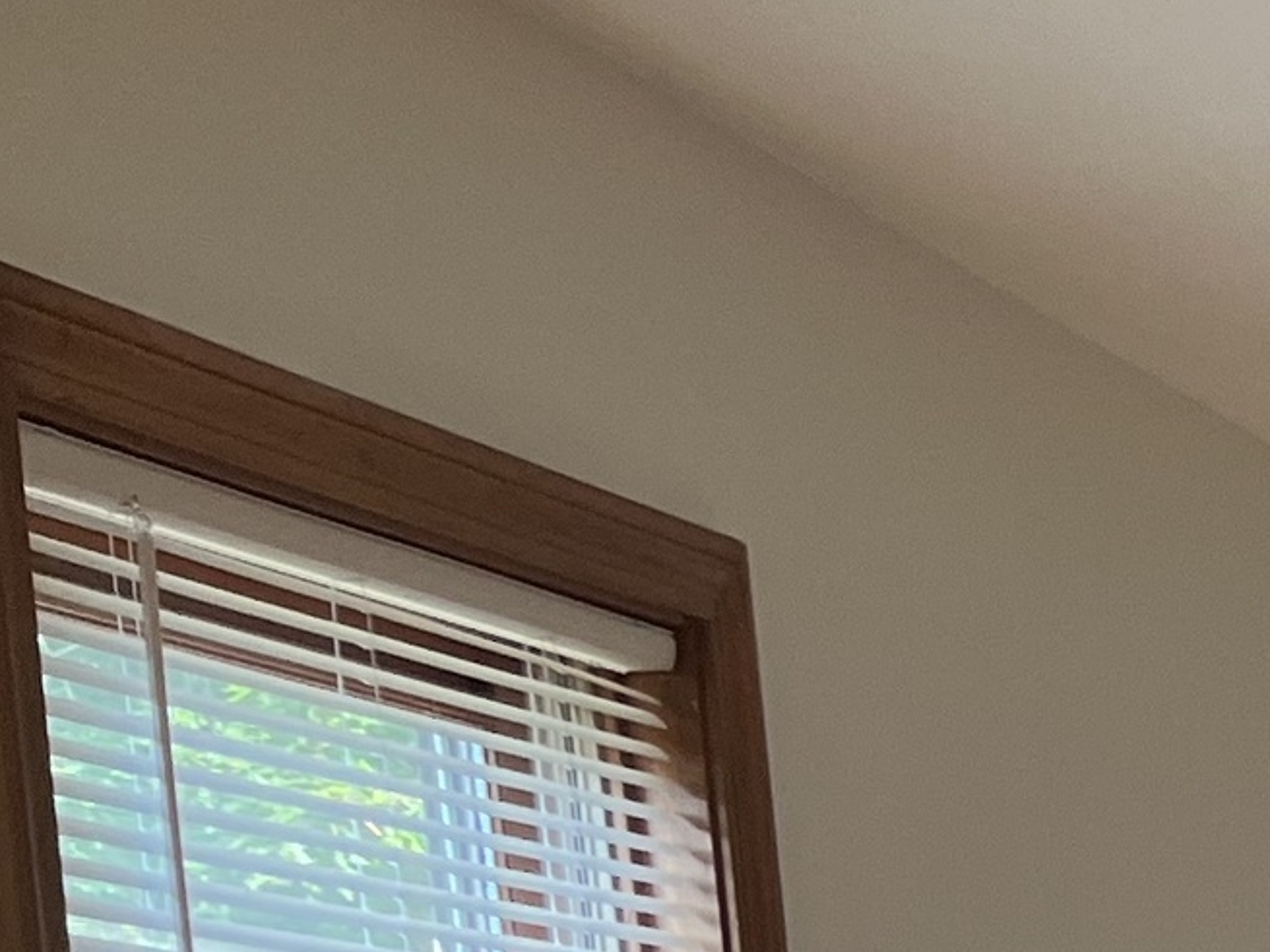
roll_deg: +1.1
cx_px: 2939
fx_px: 4475
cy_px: 2088
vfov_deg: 10.8
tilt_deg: -9.7
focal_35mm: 122
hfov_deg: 12.8
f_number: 1.6
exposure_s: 1/60
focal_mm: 5.1
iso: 80
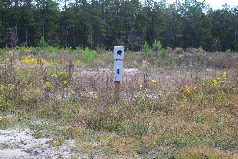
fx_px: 545
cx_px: 119
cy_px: 80
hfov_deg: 24.6
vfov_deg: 16.6
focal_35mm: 82
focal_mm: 55
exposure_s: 1/200
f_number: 10
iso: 400
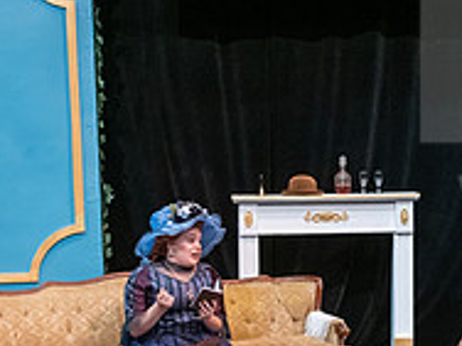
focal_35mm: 101
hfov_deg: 19.3
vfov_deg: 14.6
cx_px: 346
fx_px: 1348
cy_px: 234
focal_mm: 34
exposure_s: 1/200
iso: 3200
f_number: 3.2
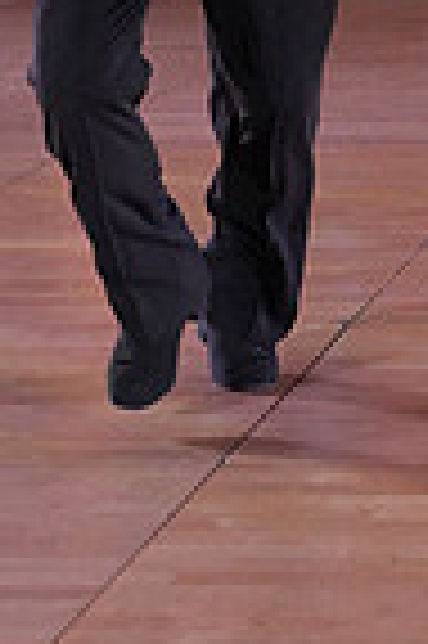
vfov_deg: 9.9
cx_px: 507
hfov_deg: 6.7
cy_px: -306
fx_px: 3629
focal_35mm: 203
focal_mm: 50
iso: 1600
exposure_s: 1/400
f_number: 4
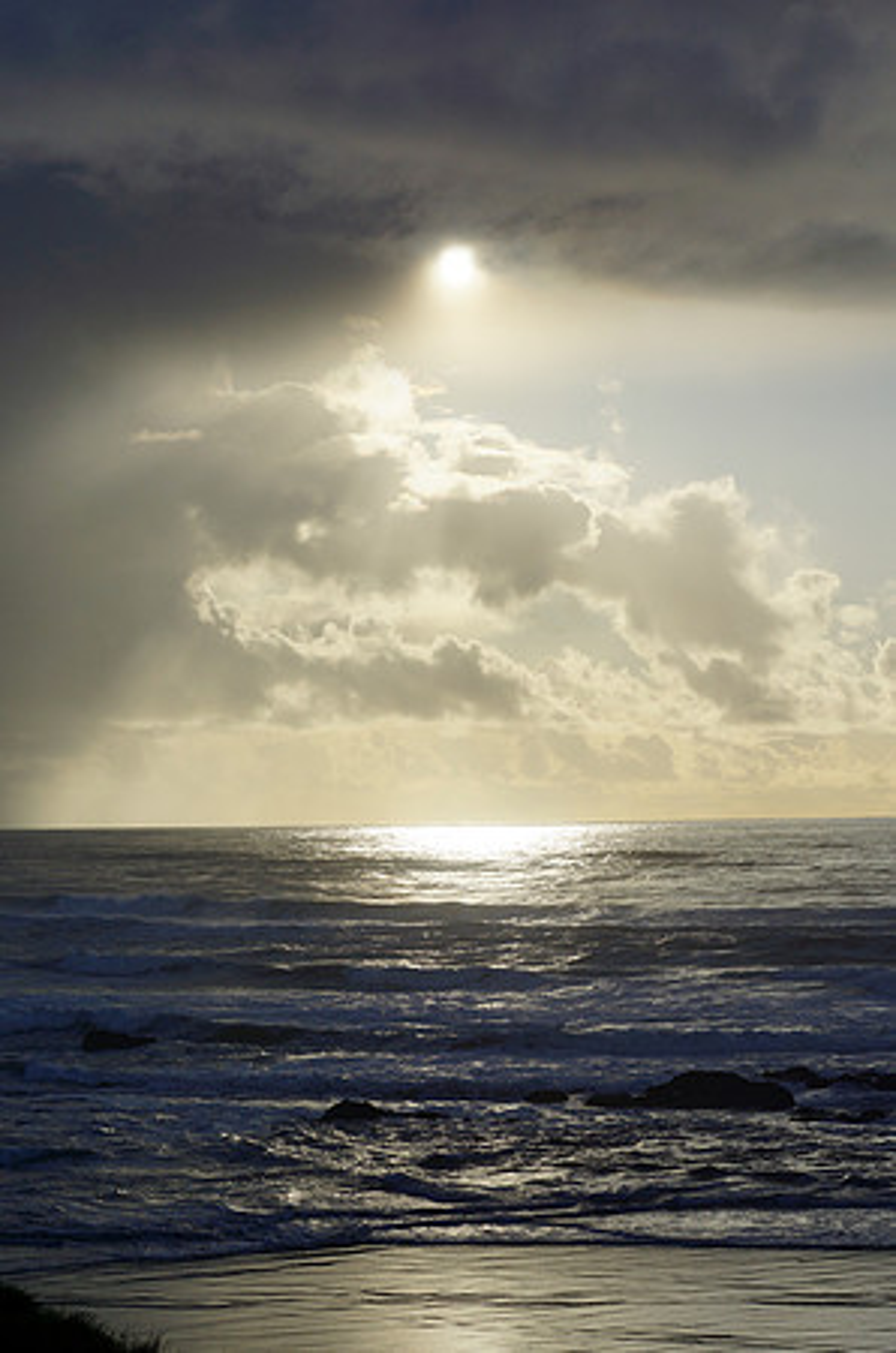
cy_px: 676
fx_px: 3094
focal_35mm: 82
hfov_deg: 16.5
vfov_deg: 24.7
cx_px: 448
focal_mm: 55
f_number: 13
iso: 100
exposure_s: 1/800
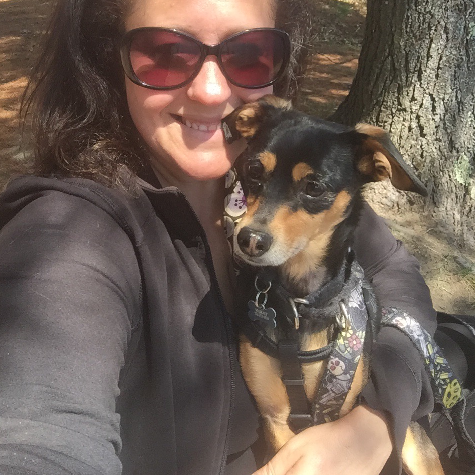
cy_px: 174
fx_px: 574
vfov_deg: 44.5
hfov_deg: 44.9
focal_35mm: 37
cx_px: 236
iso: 32
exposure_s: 1/281
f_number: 2.2
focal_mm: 2.65
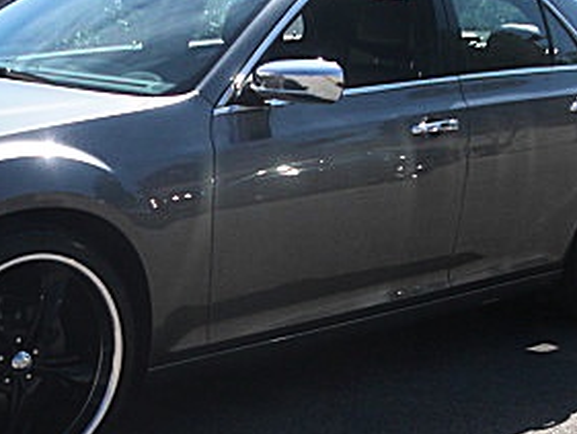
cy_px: 286
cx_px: 154
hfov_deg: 23.6
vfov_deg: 18.0
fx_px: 1367
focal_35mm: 82
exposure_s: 1/640
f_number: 2.8
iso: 50
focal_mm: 6.3
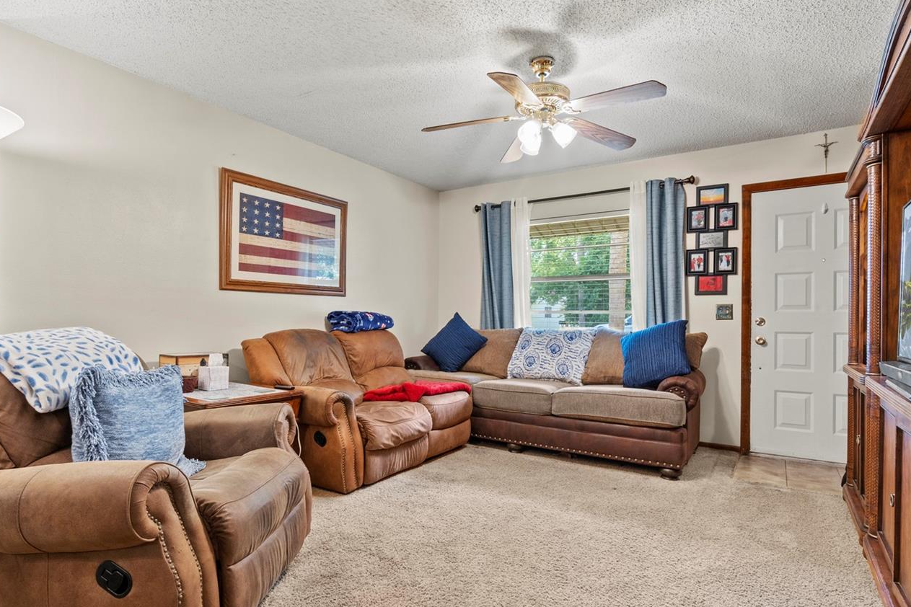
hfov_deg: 86.9
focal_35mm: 19
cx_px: 451
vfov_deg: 64.5
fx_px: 481
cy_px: 325
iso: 250
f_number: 6.3
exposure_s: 1/2
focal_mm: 10
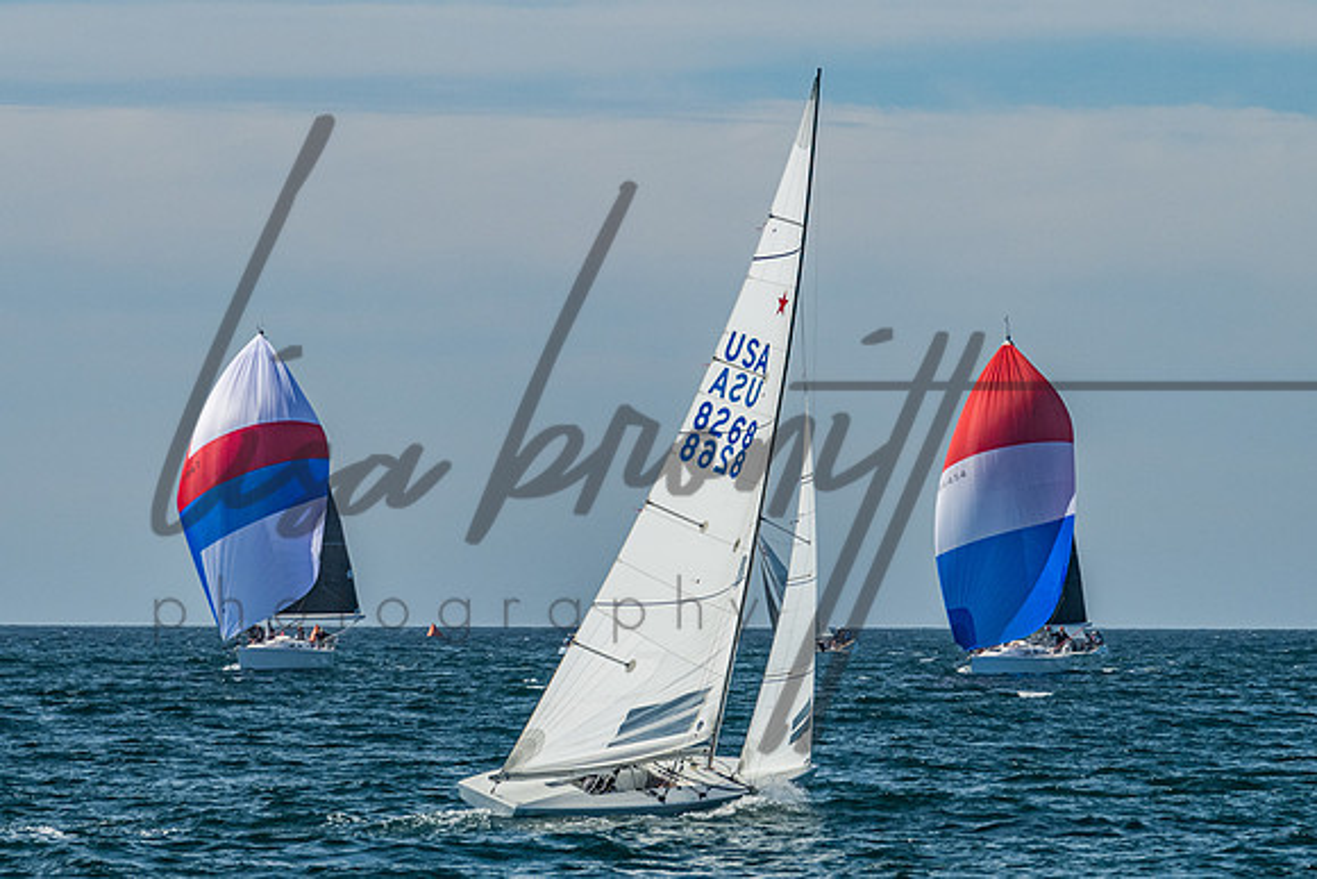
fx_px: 12639
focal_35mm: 345
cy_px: 230
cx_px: 653
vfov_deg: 4.0
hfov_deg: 6.0
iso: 400
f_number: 10
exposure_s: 1/800
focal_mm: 200
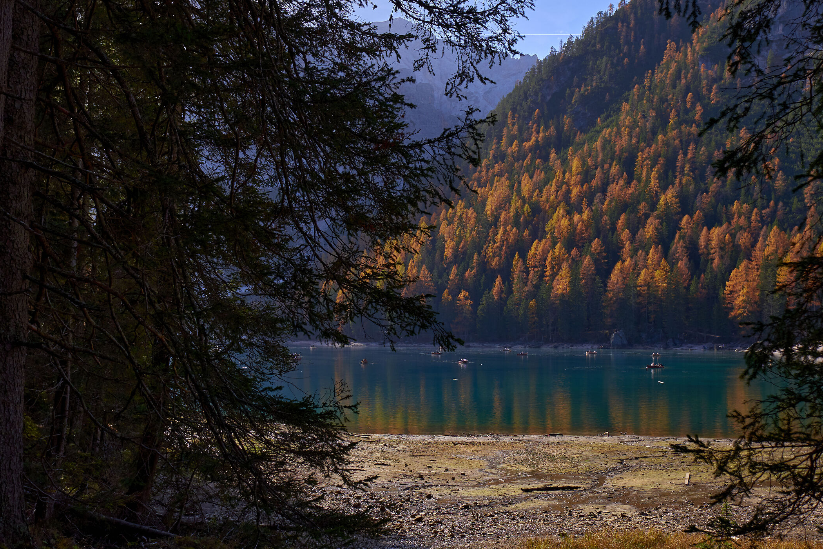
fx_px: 914
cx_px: 422
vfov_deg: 33.4
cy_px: 263
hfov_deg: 48.5
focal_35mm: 40
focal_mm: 23
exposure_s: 1/800
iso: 250
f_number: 5
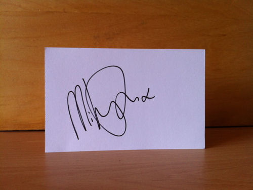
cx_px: 126
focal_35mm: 35
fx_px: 256
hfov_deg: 52.6
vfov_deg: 40.7
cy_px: 95
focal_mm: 3.85
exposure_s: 1/15
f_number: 2.8
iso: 100
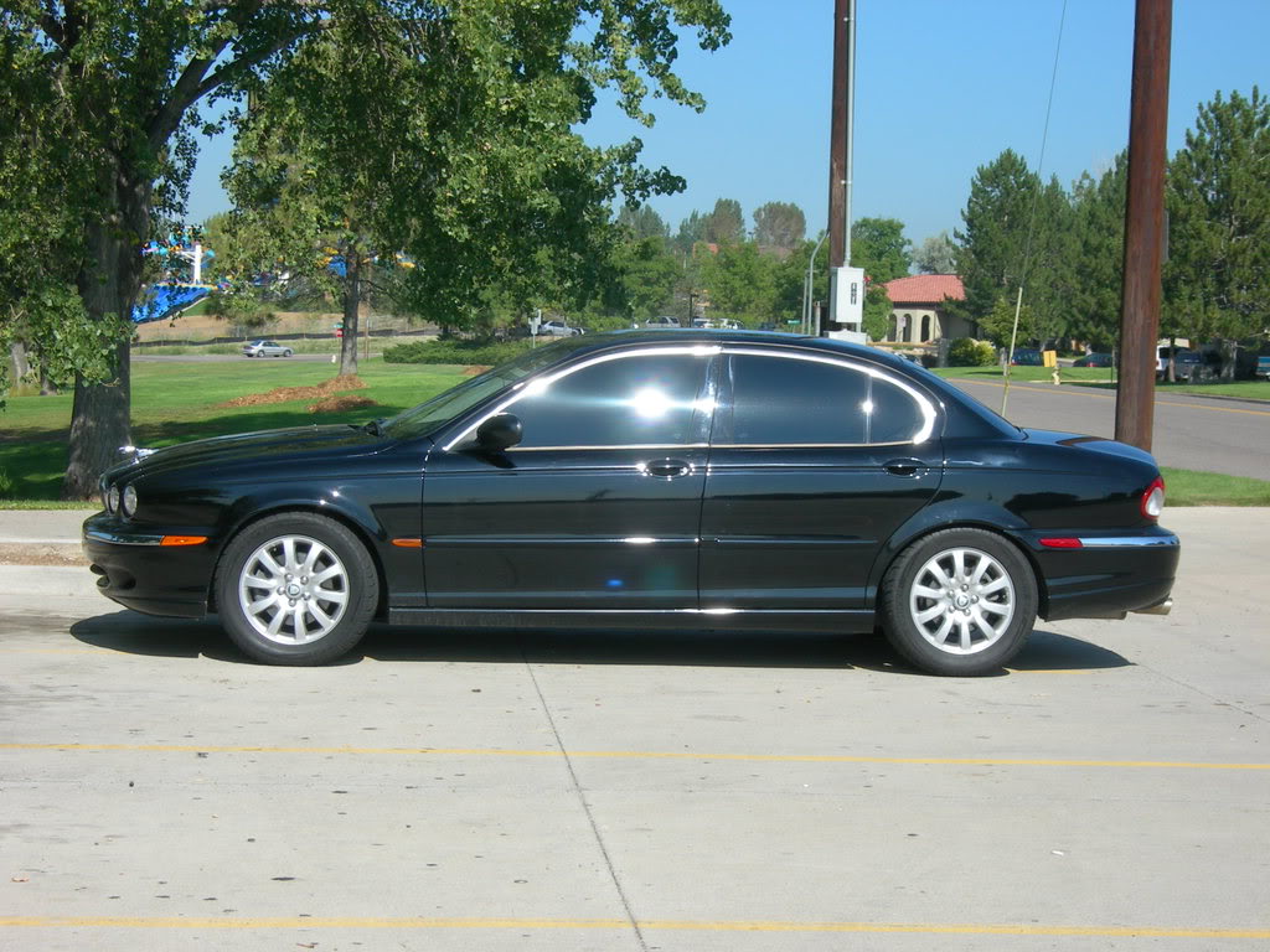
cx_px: 635
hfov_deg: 23.8
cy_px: 476
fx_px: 3008
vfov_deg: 18.0
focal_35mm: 82
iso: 50
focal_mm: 17
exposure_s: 1/198
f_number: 6.8
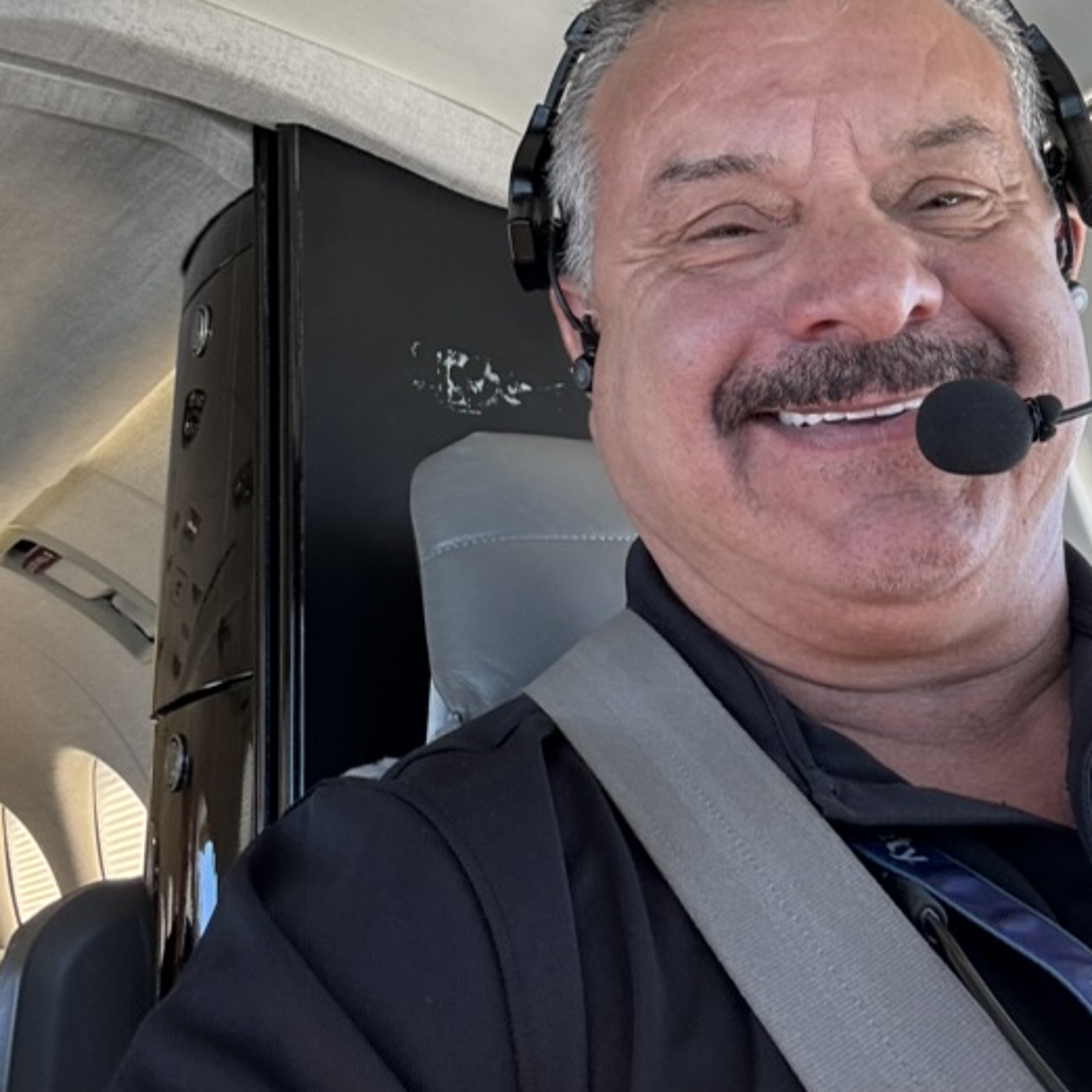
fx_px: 1856
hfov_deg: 32.6
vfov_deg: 32.6
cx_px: 688
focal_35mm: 52
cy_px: 383
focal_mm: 2.69
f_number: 1.9
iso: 40
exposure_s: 1/100
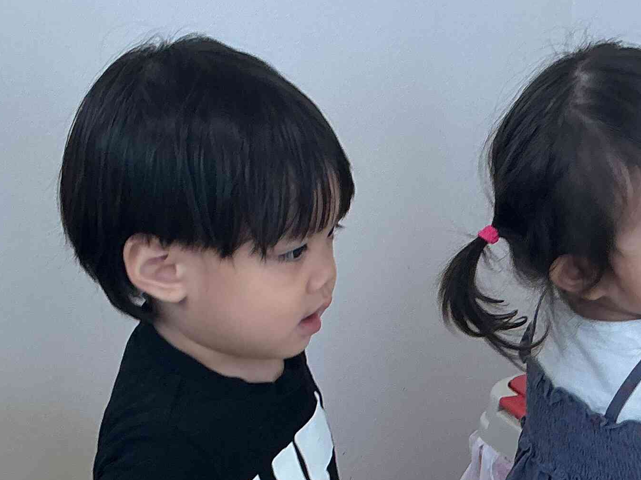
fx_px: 1611
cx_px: 469
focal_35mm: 87
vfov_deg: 16.7
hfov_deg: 22.3
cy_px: 467
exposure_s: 1/127
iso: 16
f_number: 1.8
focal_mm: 3
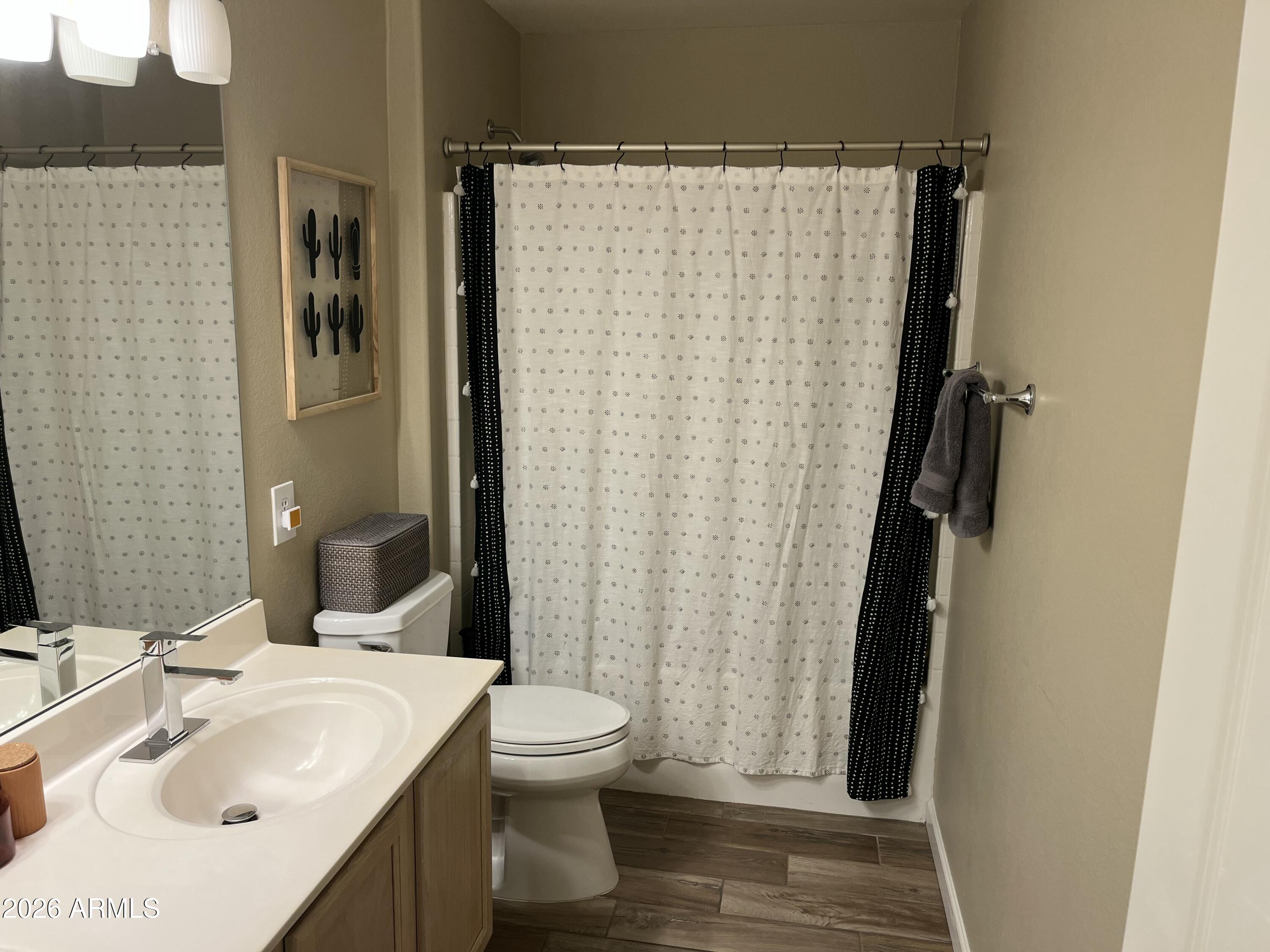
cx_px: 635
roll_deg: -0.7
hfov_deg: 67.3
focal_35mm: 26
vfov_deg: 53.1
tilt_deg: -11.7
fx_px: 954
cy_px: 476
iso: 64
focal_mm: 5.1
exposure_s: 1/60
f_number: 1.6
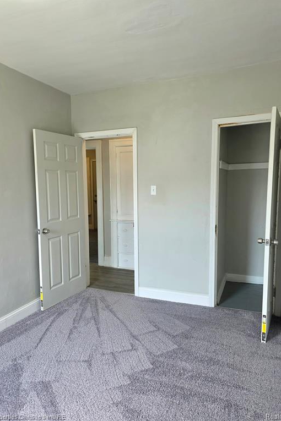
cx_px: 140
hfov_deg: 53.1
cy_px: 210
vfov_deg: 73.7
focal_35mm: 24
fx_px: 281
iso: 100
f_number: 1.7
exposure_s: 1/120
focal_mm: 6.3
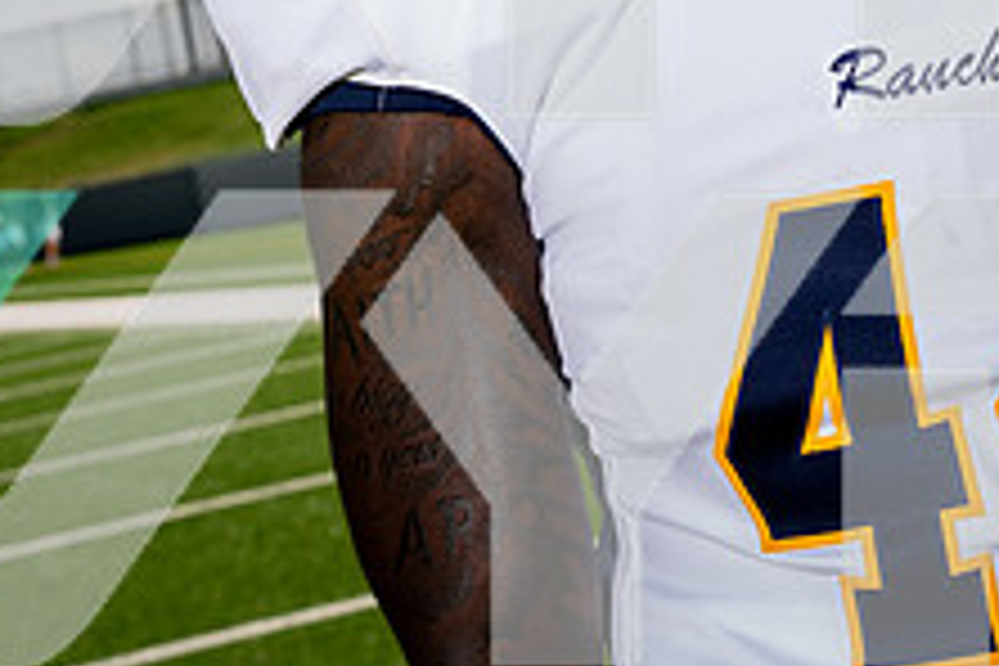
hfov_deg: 15.3
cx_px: 770
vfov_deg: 10.2
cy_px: -115
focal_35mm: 133
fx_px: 3690
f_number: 7.1
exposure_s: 1/250
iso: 100
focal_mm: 51
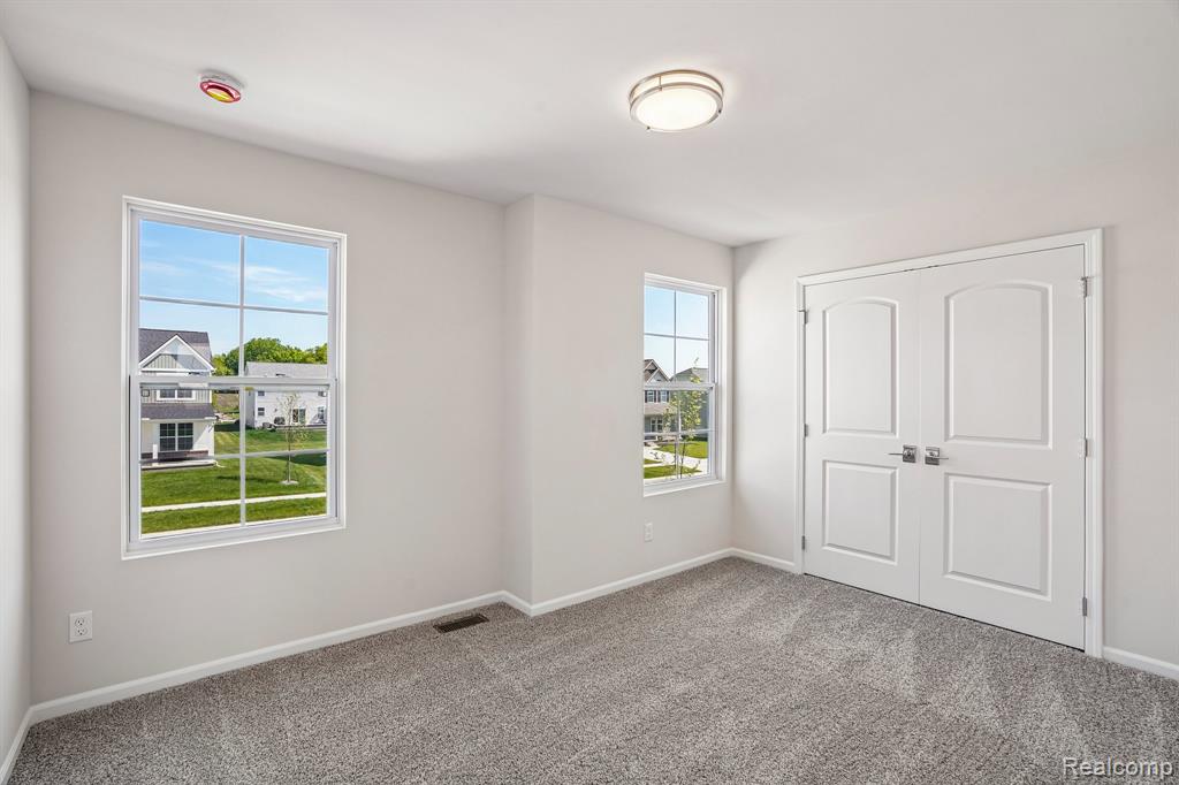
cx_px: 590
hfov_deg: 96.8
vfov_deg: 73.7
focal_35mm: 16
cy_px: 392
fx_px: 524
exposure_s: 1/80
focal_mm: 16
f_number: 8
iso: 400
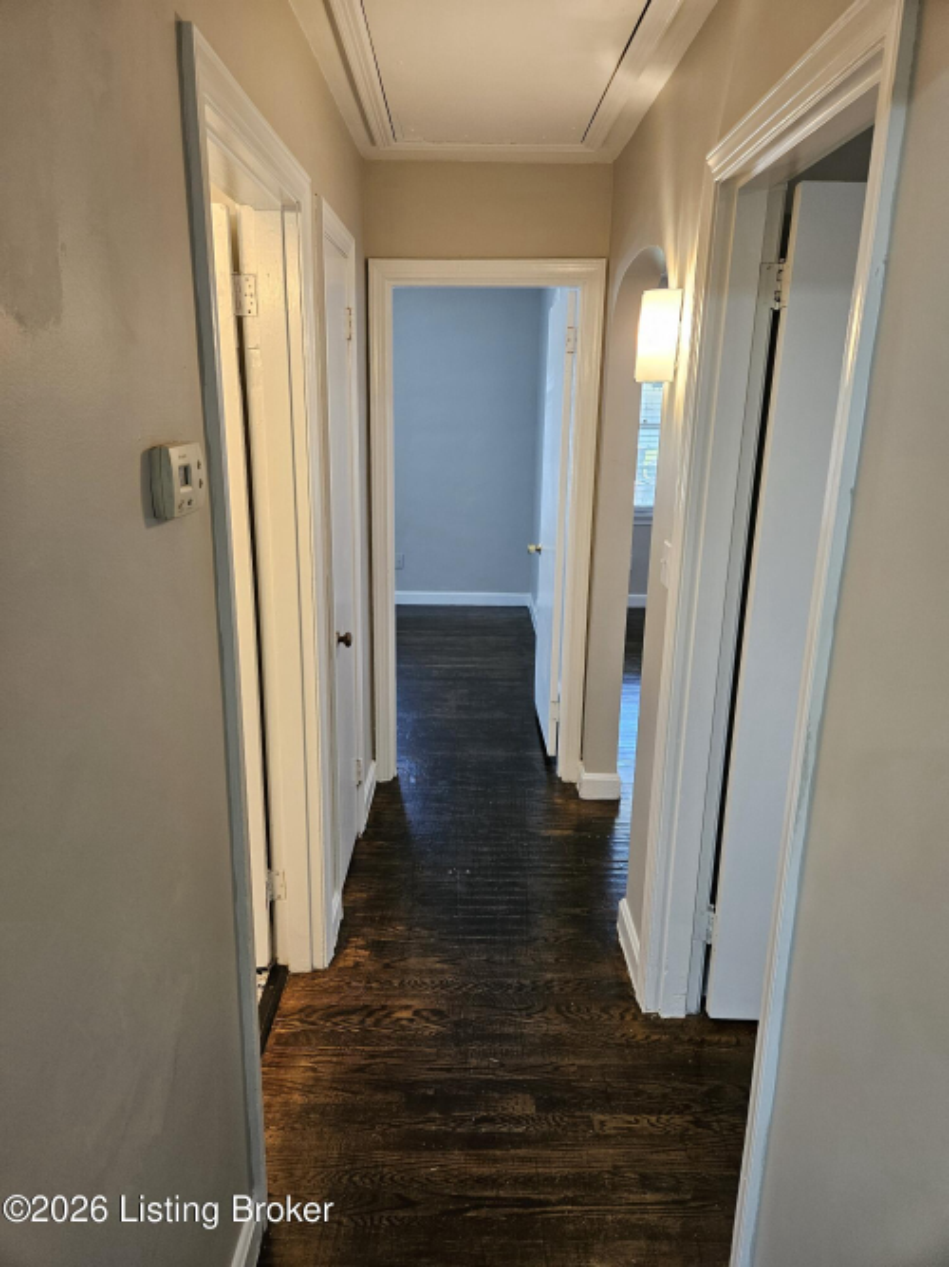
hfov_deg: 58.9
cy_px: 634
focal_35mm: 23
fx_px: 841
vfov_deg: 73.9
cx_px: 474
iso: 200
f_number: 1.8
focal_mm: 5.4
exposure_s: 1/120
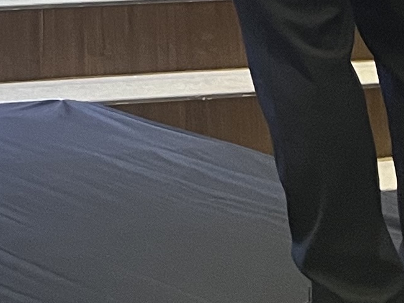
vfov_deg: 8.0
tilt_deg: +9.6
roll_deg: -0.5
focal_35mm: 161
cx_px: -523
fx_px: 1879
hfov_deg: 10.7
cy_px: -587
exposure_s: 1/60
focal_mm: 5.1
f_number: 1.6
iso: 250
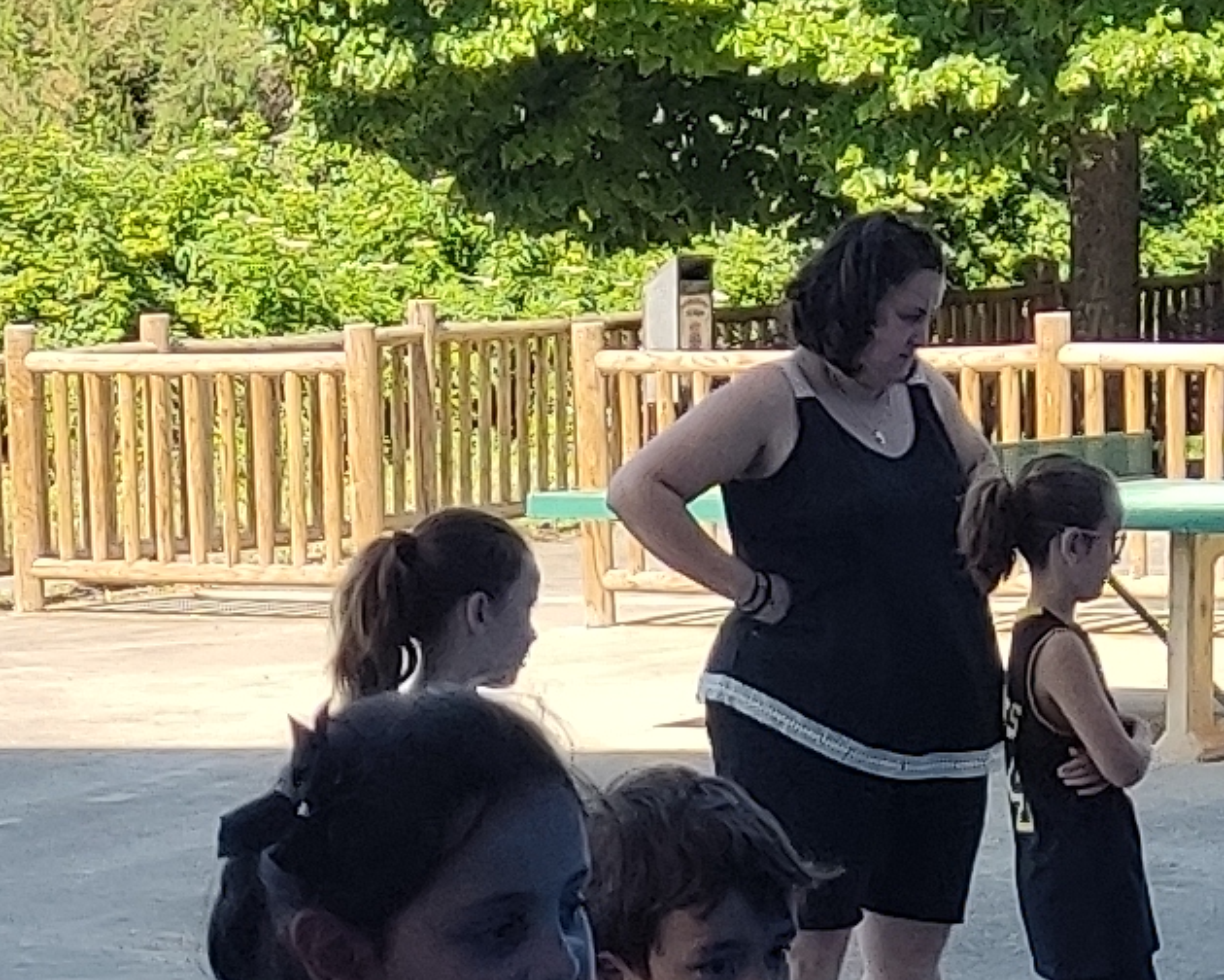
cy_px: 1810
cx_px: 608
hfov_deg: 12.4
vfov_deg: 9.5
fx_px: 5615
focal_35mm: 155
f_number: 1.79
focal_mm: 4.71
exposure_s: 1/546
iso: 50
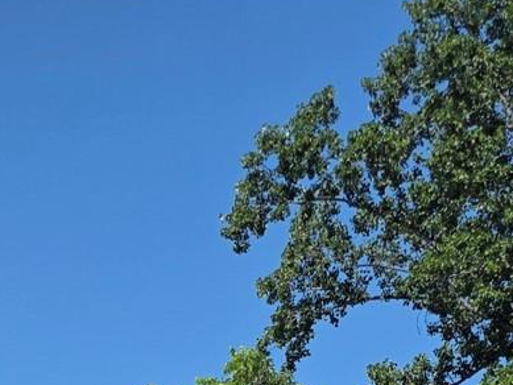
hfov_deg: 16.0
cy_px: 994
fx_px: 1794
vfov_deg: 10.2
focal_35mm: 121
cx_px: 37
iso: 80
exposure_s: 1/5958
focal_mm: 6.3
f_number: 1.7
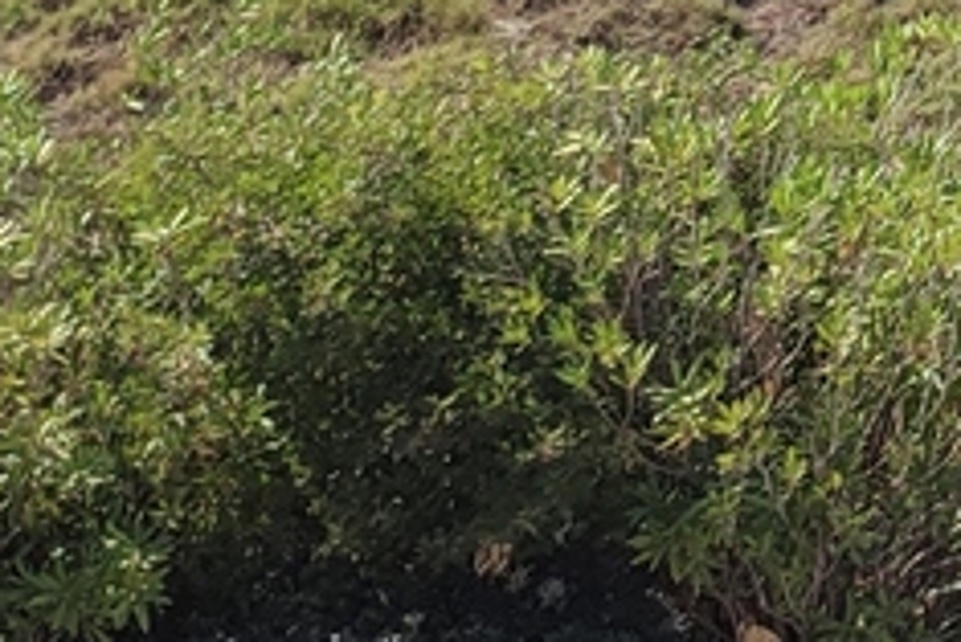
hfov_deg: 13.4
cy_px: -466
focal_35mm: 136
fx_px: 3633
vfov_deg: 9.7
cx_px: 1787
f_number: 1.89
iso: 50
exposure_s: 1/797
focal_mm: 5.89
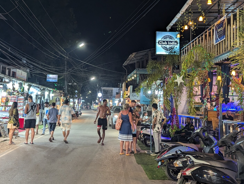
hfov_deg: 43.8
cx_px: 117
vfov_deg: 33.4
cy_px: 66
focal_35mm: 43
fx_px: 303
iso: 237
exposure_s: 1/100
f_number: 1.85
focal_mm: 6.81
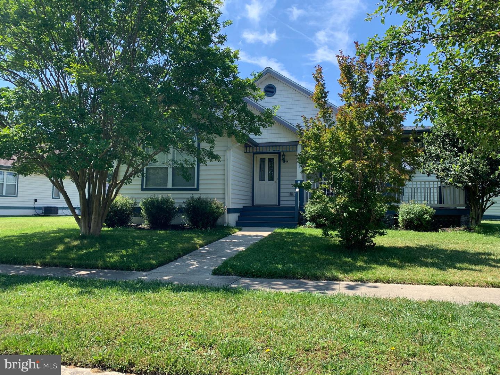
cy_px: 188
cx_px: 250
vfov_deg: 53.1
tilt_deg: +2.9
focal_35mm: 26
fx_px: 376
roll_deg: -0.7
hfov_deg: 67.3
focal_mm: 4.25
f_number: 1.8
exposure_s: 1/743
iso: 25
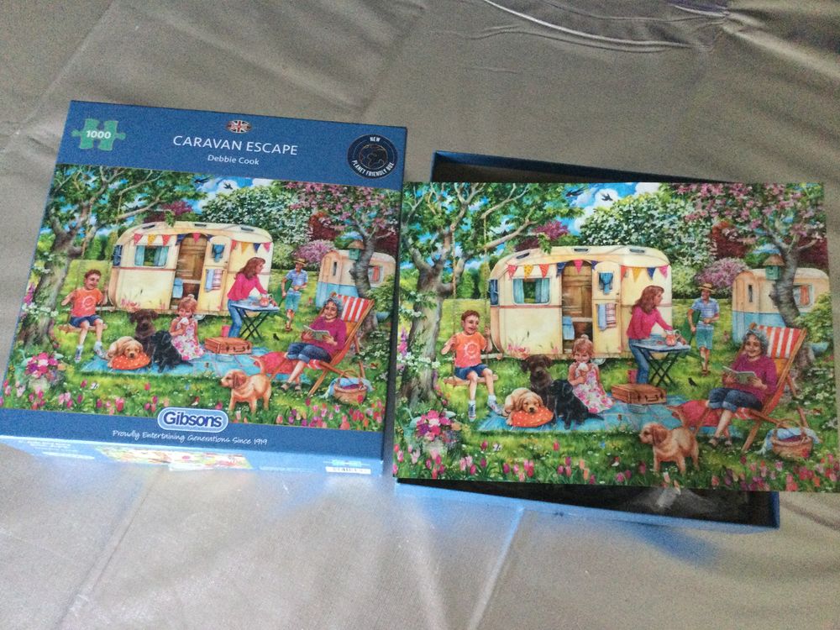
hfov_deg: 58.4
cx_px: 420
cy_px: 315
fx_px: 752
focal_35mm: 31
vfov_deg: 45.4
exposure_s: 1/25
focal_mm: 3.3
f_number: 2.4
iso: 250
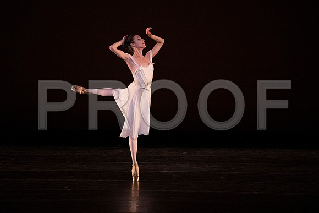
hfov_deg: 5.6
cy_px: 106
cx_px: 160
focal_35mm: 370
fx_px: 3279
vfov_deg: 3.7
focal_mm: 370
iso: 20000
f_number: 5.6
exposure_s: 1/400
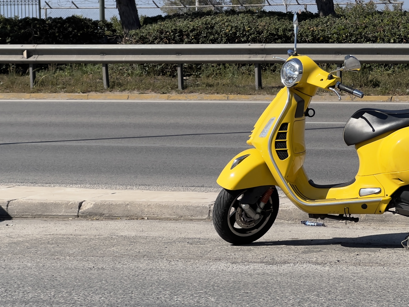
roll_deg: +2.3
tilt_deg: -3.0
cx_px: 337
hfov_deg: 14.6
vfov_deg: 11.1
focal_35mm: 134
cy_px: 122
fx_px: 1583
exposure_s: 1/803
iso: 32
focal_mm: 9
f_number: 2.8
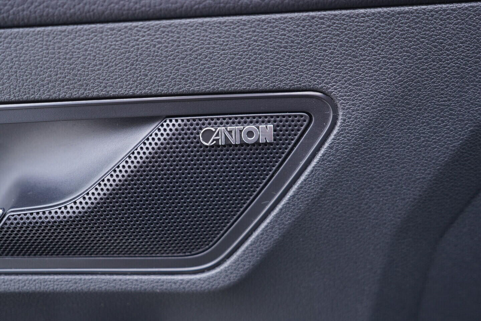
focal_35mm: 36
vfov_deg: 36.9
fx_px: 481
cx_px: 240
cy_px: 160
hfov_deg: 53.1
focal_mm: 24
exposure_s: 1/40
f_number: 2.8
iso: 400
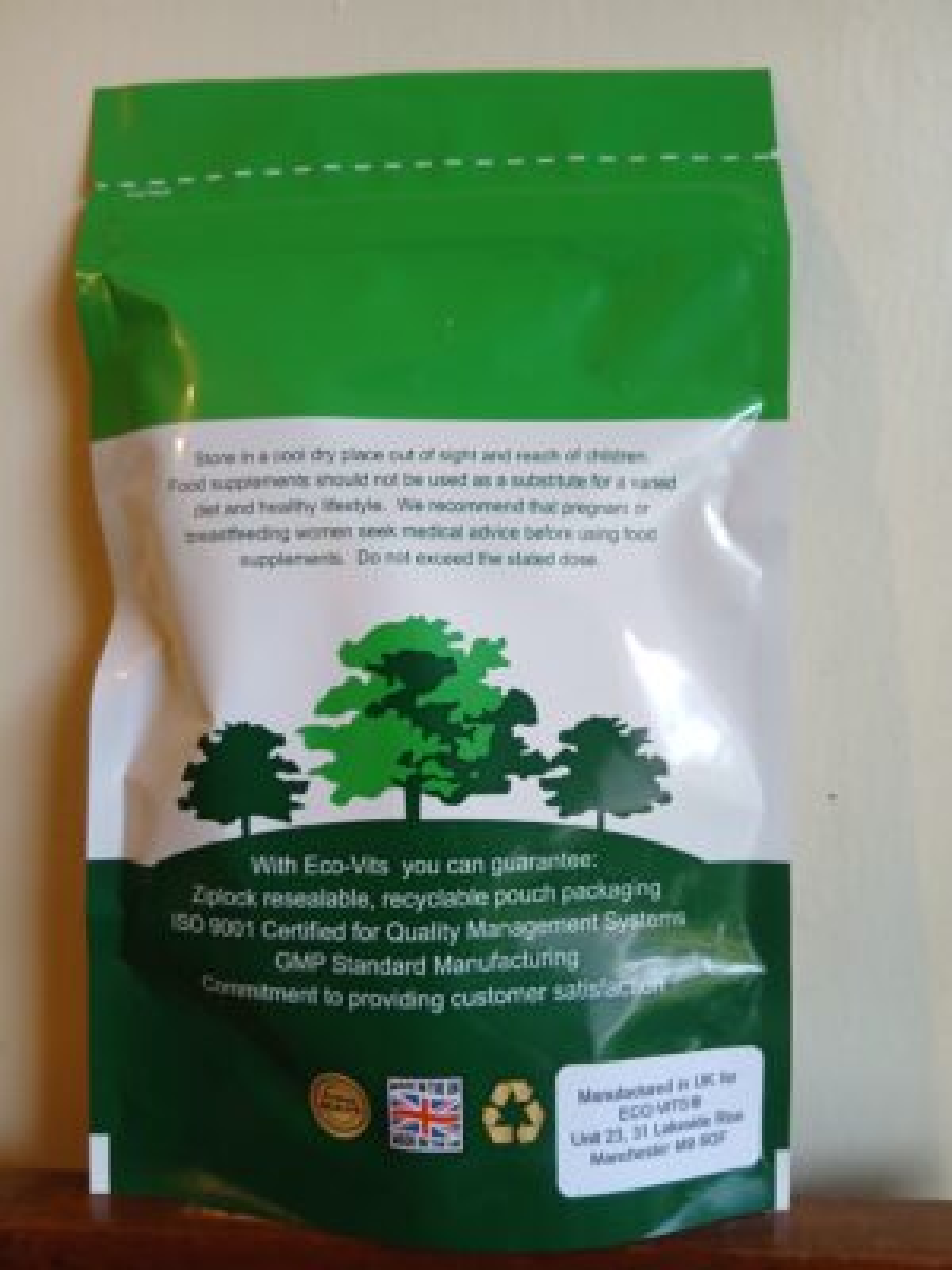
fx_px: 953
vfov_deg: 67.3
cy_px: 635
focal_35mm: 26
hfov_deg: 53.1
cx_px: 476
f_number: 1.8
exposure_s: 1/25
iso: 320
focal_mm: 3.98
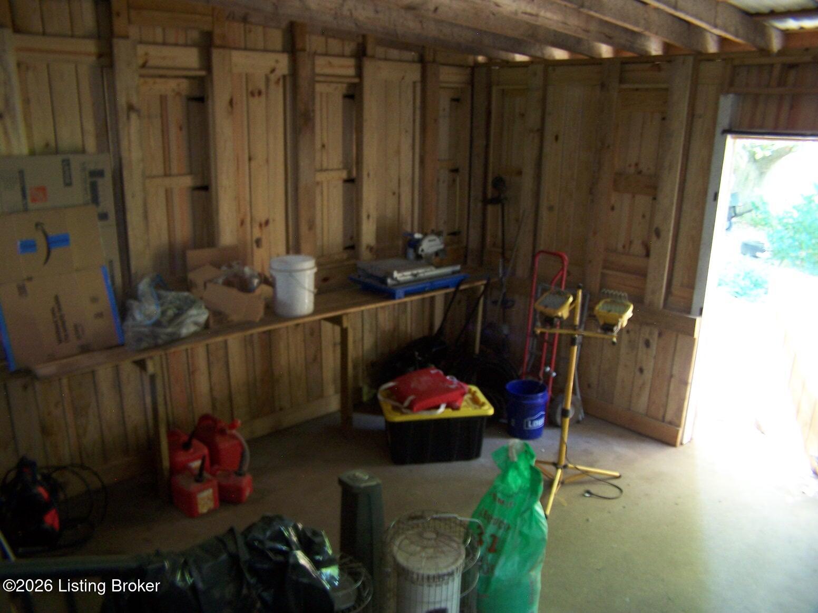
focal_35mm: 38
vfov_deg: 37.7
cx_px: 409
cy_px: 306
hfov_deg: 49.0
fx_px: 898
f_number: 2.8
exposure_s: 1/2
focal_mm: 6.3
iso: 140
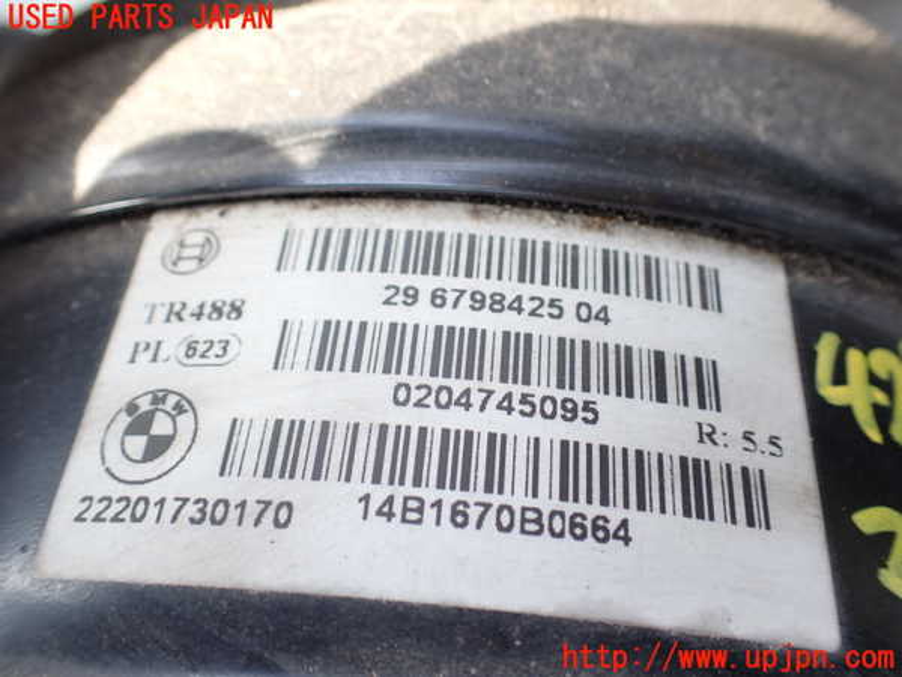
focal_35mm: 30
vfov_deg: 46.8
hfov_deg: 60.0
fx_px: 782
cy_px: 338
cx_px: 451
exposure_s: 1/125
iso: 160
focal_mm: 5.4
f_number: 2.3
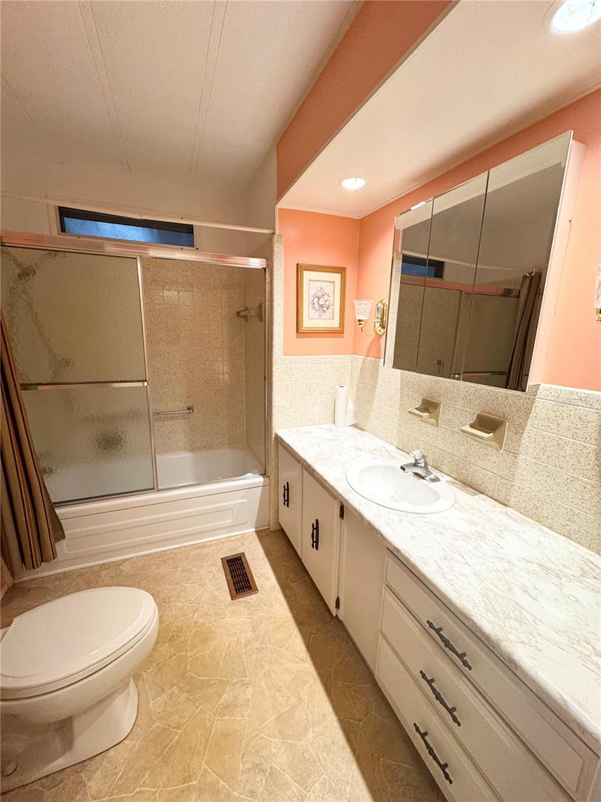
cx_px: 300
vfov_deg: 102.1
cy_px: 401
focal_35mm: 14
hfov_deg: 85.7
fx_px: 324
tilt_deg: -12.0
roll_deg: -1.3
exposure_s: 1/120
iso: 200
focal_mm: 2.22
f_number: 2.2
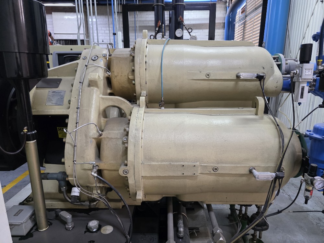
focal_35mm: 23
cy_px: 122
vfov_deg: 58.9
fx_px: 215
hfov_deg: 73.9
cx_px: 162
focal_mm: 6.3
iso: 800
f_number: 1.7
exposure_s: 1/120
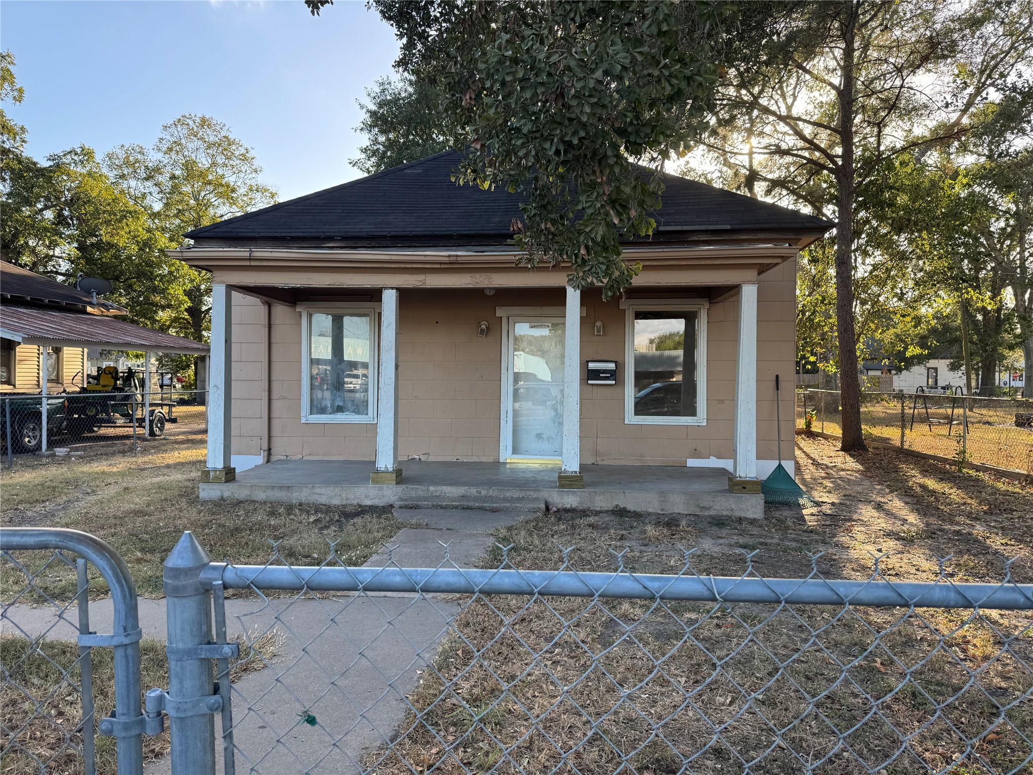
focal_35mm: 24
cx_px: 516
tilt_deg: -1.6
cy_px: 388
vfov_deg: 56.8
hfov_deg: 71.6
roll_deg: -0.2
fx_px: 716
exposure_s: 1/582
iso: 80
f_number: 1.78
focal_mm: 6.76
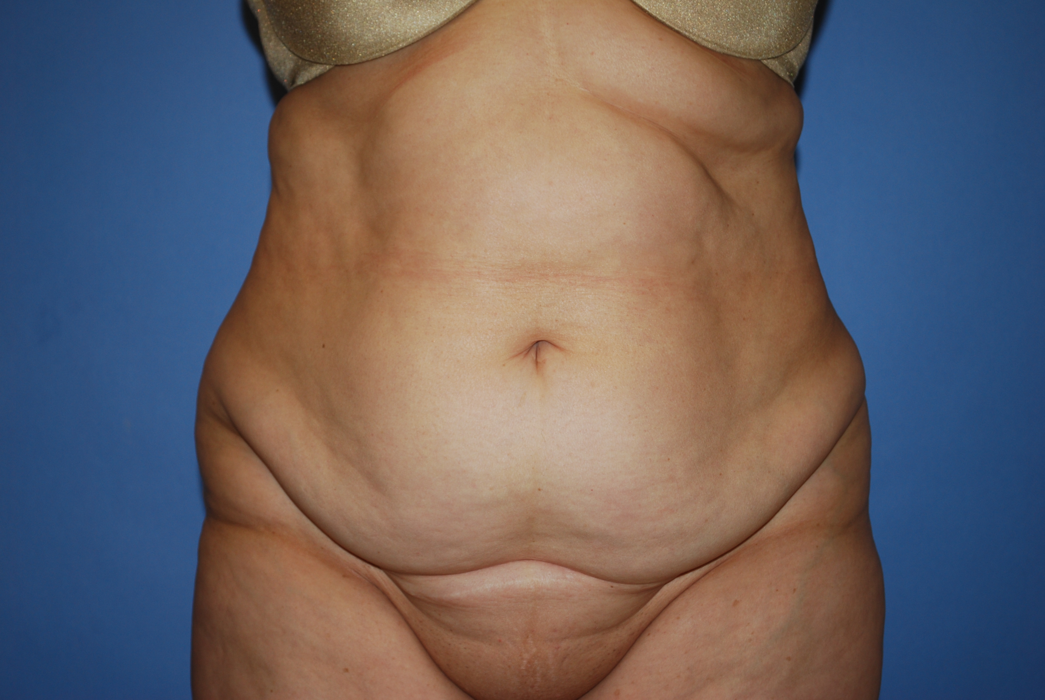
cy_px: 350
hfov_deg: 28.0
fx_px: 2092
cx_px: 522
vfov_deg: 19.0
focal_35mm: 72
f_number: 5.6
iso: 200
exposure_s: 1/60
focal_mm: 48
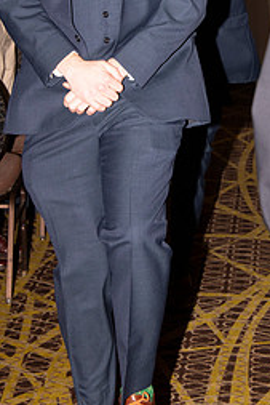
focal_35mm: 160
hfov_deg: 8.6
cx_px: 173
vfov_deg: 12.7
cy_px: 53
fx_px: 1797
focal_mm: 90
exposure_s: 1/160
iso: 1000
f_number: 7.1
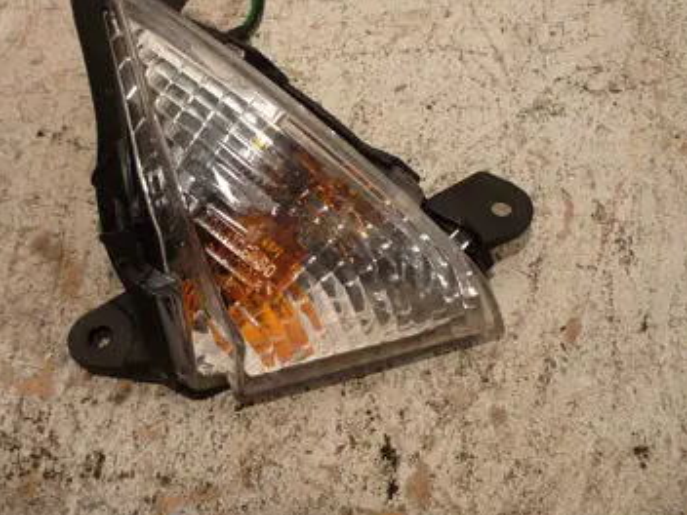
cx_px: 246
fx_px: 893
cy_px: 209
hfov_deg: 41.7
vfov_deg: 32.1
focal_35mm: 45
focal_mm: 5.5
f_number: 2.8
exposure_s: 1/40
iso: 80
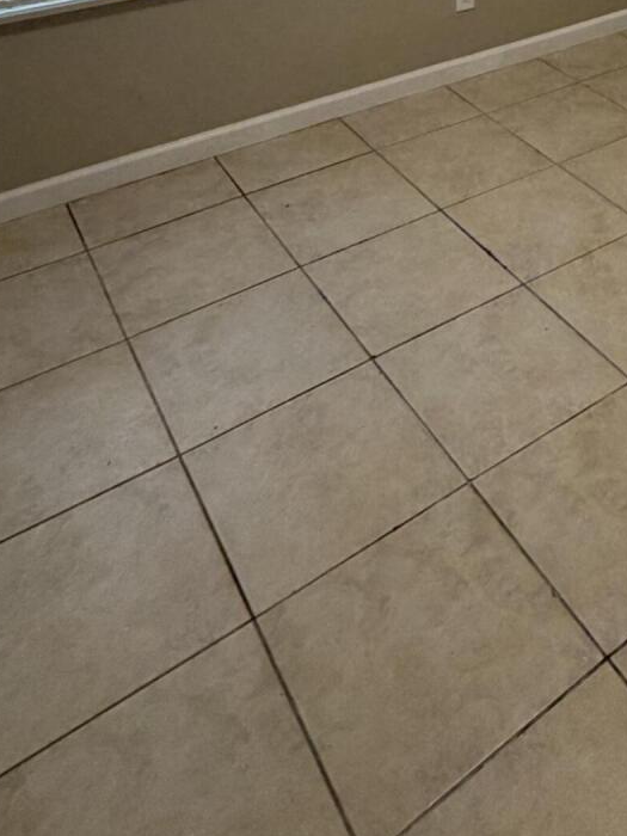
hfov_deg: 33.6
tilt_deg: -11.0
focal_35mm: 40
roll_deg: -0.5
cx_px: 592
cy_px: -174
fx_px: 966
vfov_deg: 36.1
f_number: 2.2
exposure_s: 1/120
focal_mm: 2.22
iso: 250
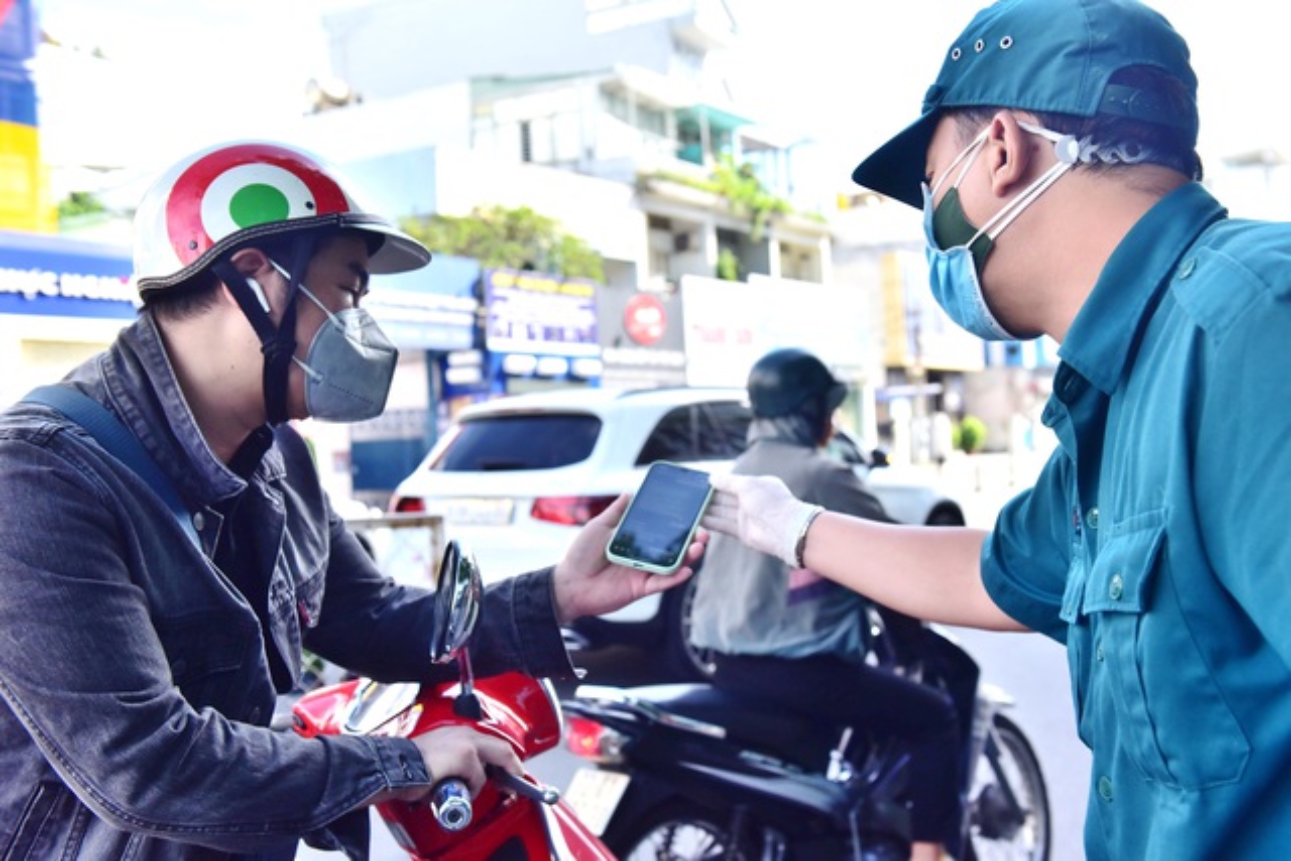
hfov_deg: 50.7
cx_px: 646
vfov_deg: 35.1
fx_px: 1363
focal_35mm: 38
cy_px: 430
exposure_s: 1/1250
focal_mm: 38
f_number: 5.6
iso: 640
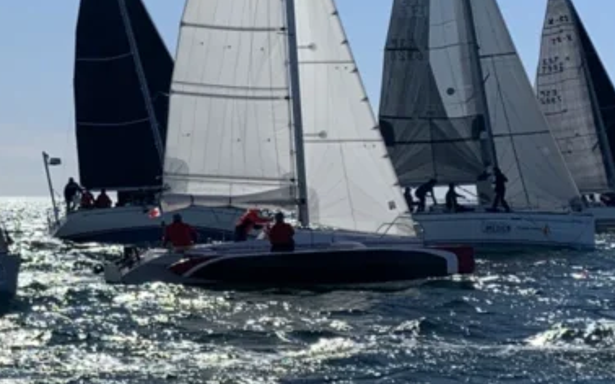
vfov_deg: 12.5
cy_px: 208
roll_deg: +0.5
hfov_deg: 19.5
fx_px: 1759
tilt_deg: -2.3
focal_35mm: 105
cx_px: 67
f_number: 1.8
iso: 25
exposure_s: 1/6061
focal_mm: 4.25
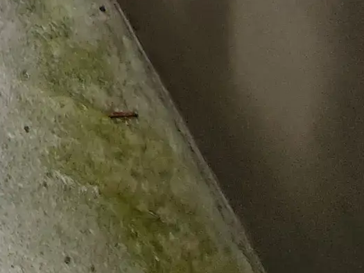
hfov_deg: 16.3
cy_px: -442
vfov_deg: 11.4
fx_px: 1052
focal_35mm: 100
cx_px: -302
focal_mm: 1.65
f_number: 2.2
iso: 50
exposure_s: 1/146
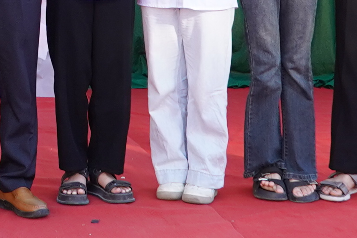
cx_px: -46
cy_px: -279
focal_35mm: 127
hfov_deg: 15.7
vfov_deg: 9.8
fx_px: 1259
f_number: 7.1
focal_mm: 18
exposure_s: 1/100
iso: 500
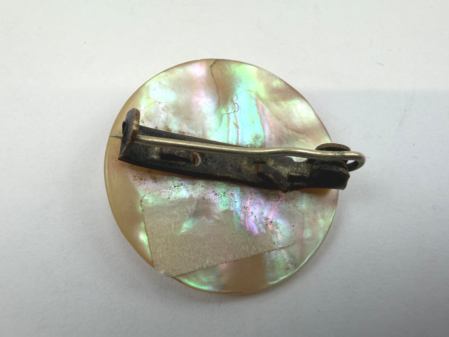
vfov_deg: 56.8
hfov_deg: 71.6
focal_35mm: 24
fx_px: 311
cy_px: 168
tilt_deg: -68.1
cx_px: 224
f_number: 2.2
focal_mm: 2.22
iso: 40
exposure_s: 1/100
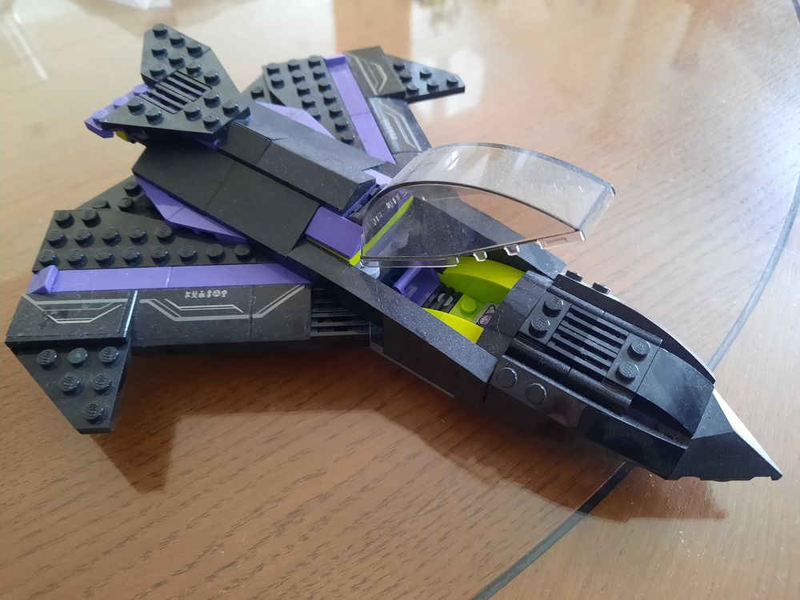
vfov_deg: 54.9
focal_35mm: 25
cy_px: 300
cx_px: 400
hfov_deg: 69.4
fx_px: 578
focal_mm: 4.6
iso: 500
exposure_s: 1/25
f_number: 2
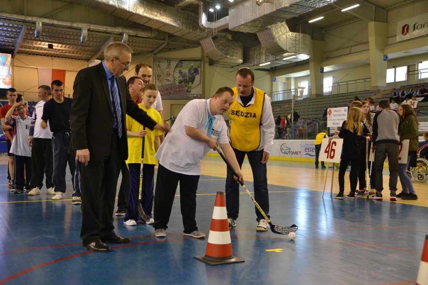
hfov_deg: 46.4
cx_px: 214
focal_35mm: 42
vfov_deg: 31.9
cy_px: 142
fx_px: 499
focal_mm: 28
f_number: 4
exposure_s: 1/50
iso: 400
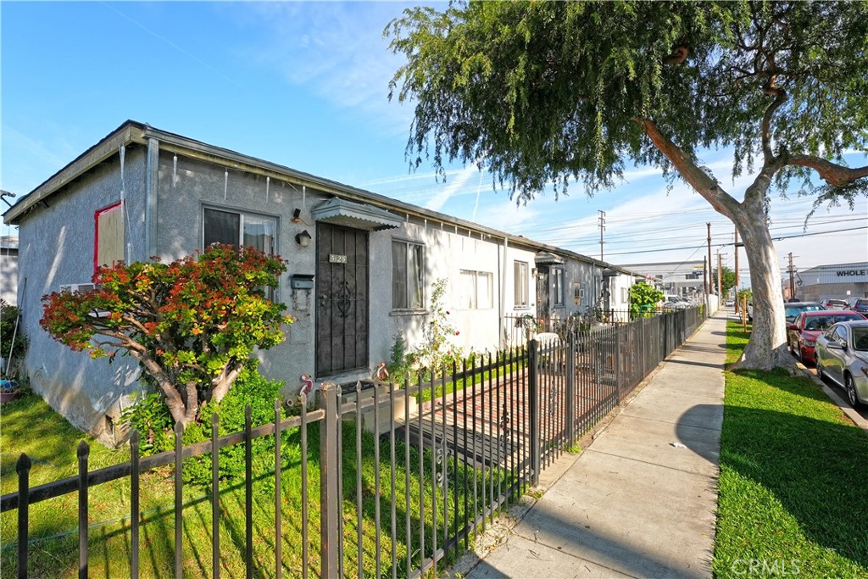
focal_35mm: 17
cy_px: 290
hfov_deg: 94.6
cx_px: 434
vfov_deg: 71.7
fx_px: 400
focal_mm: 16.6
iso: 640
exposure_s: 1/400
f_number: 13
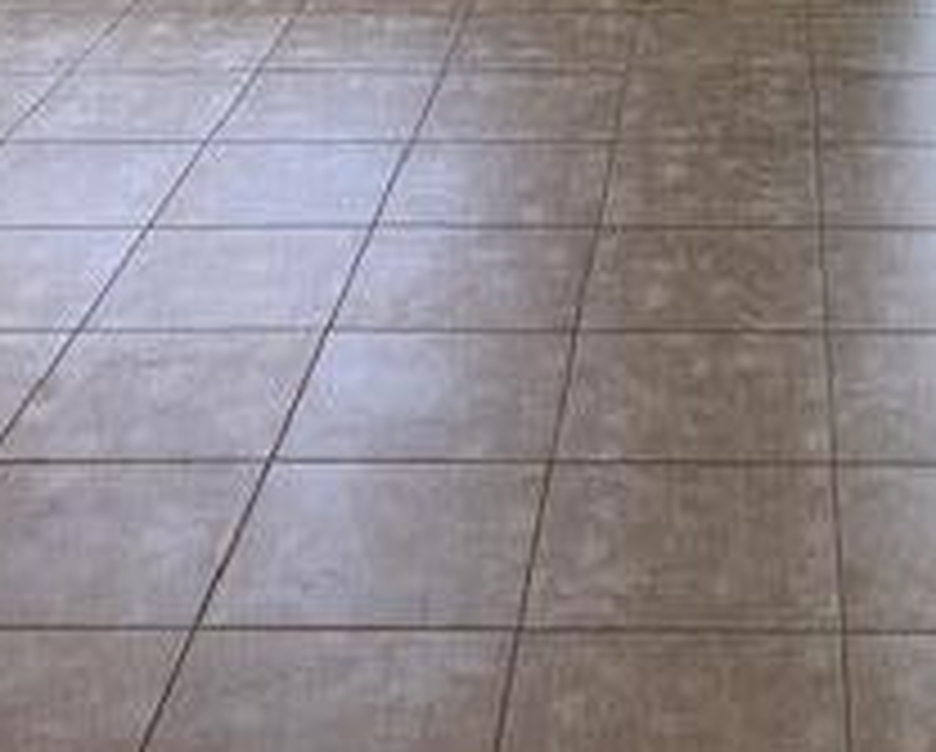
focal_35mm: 78
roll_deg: -0.7
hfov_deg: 24.0
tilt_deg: +0.9
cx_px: 770
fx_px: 2164
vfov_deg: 16.7
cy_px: -558
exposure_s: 1/120
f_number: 1.8
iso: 32
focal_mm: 4.25
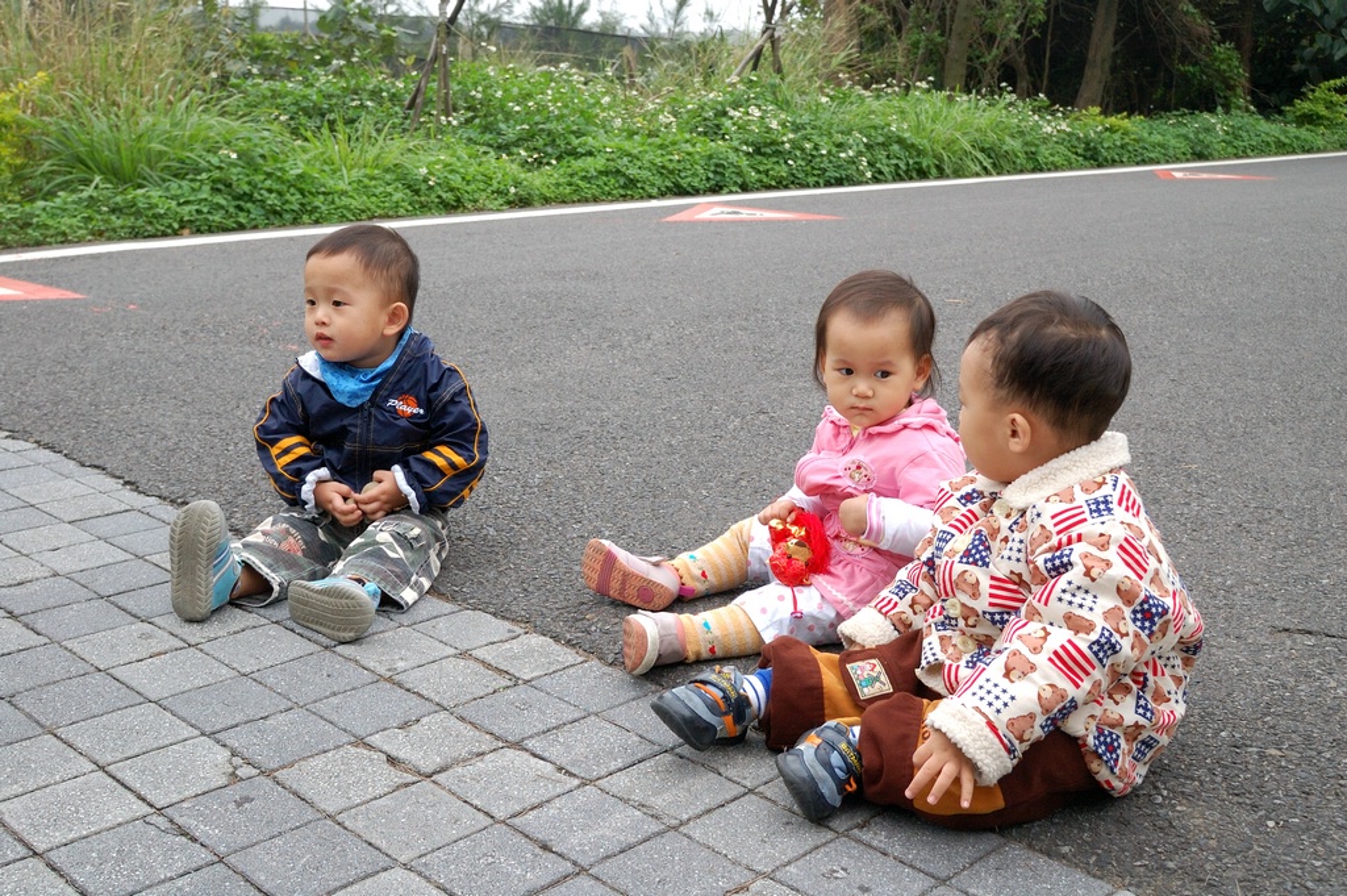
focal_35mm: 40
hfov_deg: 48.0
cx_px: 674
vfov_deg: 33.0
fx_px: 1514
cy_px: 448
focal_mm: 27
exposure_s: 1/160
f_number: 5.6
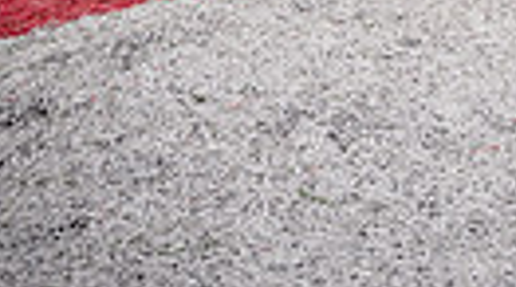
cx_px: 492
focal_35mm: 148
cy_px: -523
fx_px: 2020
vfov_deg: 7.3
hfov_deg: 14.4
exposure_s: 1/1000
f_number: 4.5
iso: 200
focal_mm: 41
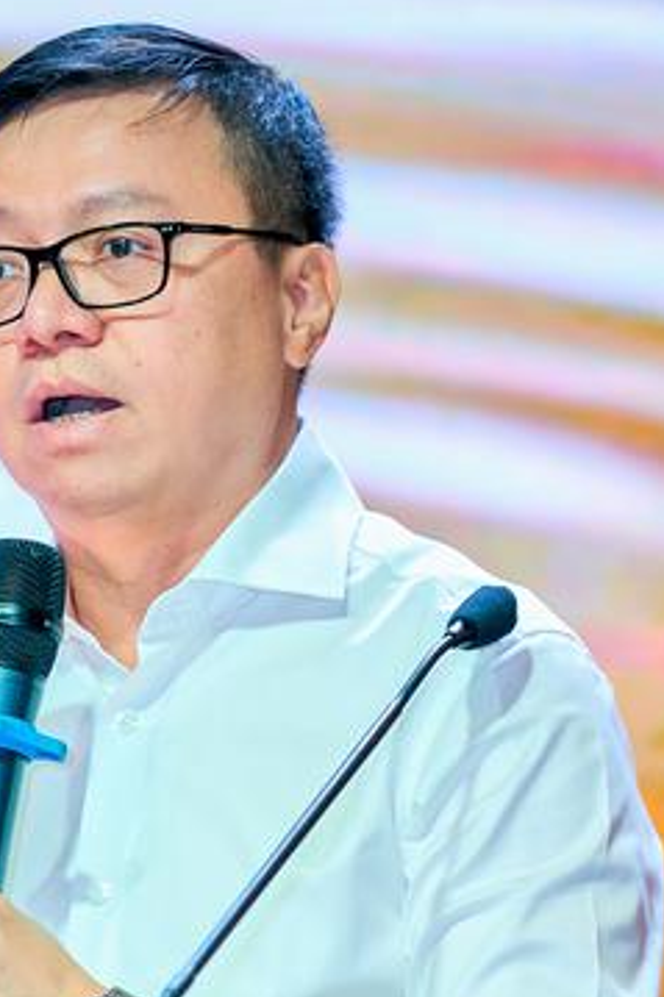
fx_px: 10026
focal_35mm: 362
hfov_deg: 3.8
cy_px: 833
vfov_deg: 5.7
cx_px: -31
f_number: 2.8
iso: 800
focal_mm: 135.4
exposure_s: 1/200
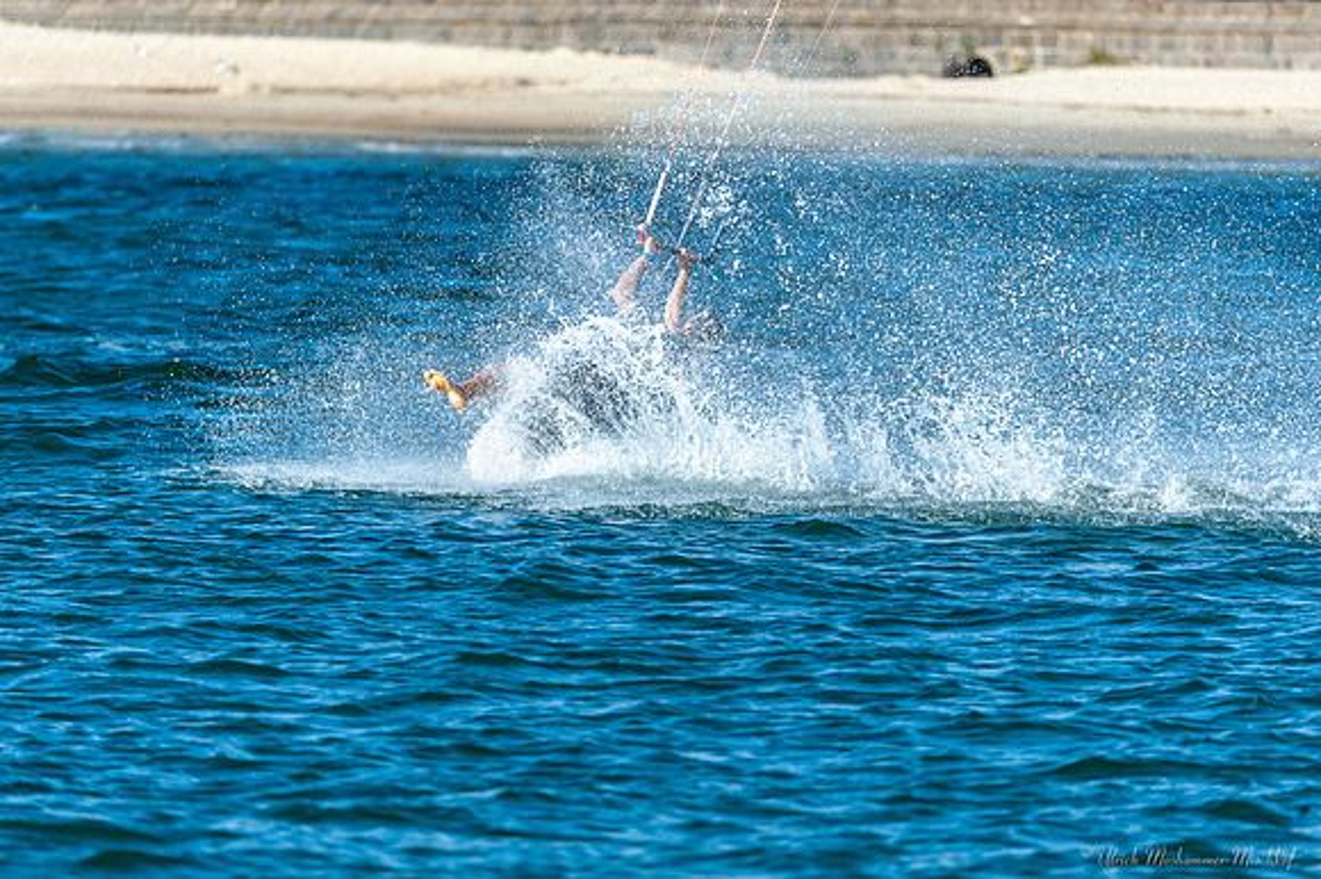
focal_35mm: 390
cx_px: 660
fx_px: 14302
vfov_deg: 3.5
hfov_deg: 5.3
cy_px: 440
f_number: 6
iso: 280
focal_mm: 390
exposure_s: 1/1000
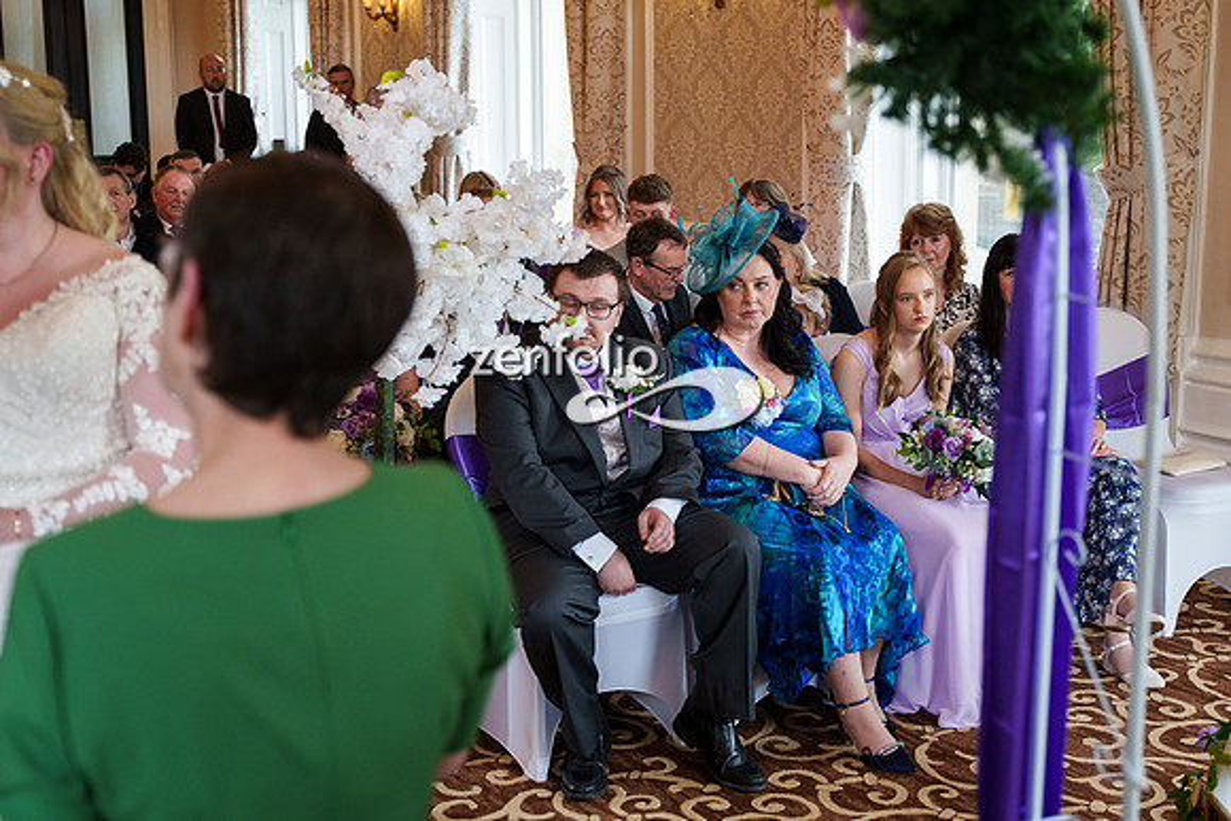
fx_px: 1713
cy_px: 365
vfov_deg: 27.0
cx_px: 691
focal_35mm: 50
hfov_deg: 39.5
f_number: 2.8
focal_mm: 44
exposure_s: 1/200
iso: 1600
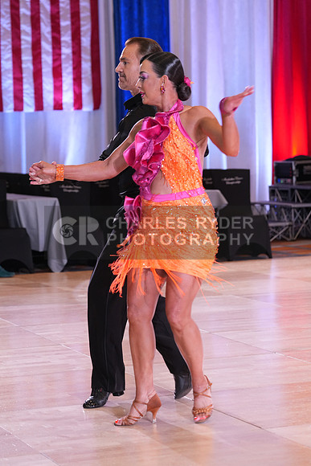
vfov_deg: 19.1
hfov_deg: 12.8
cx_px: 156
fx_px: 1386
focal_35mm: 107
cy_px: 233
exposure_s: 1/200
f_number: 4.5
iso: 2000
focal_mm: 107
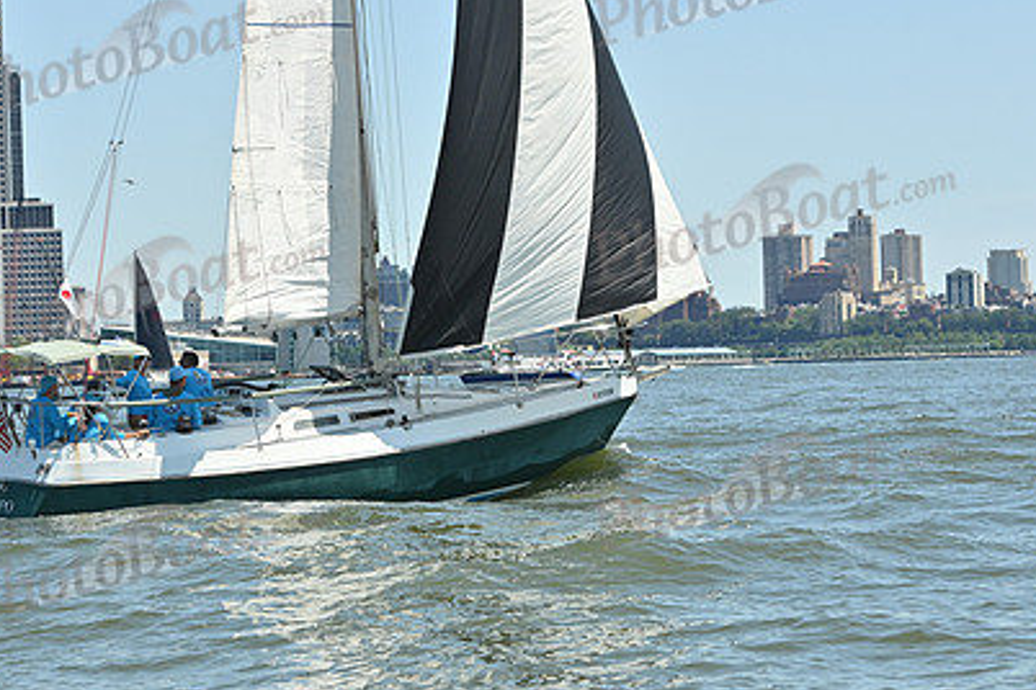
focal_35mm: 137
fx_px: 3942
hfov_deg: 15.0
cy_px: 387
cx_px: 461
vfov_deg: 10.0
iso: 320
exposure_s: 1/1600
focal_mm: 95
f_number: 7.1
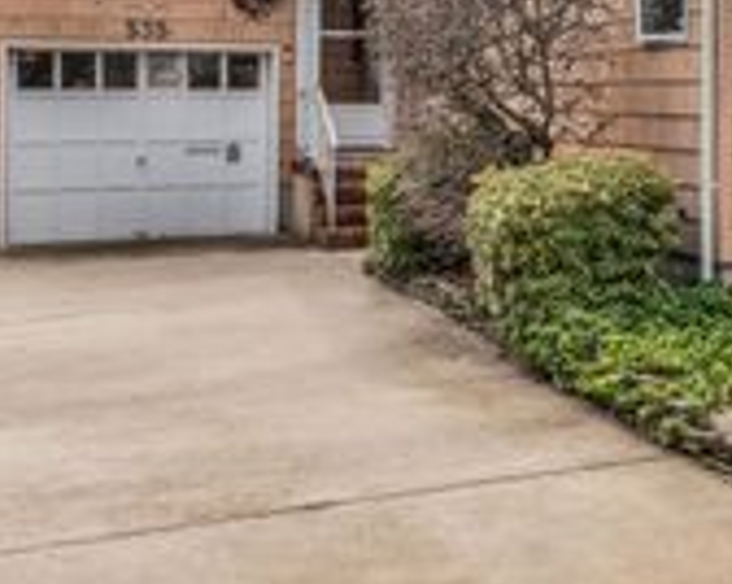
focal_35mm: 67
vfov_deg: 22.2
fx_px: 1450
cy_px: 63
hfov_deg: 26.2
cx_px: 802
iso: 125
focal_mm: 24
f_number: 22
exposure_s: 1/13
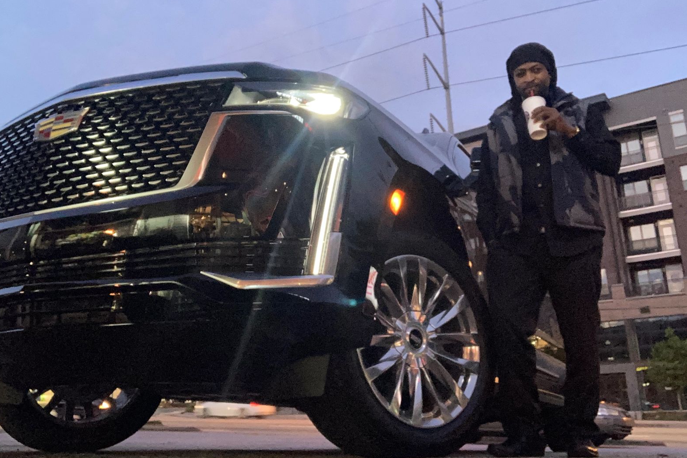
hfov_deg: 55.8
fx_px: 649
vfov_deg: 38.8
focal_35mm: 34
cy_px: 204
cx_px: 339
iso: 250
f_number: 2.2
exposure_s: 1/24
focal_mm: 2.87
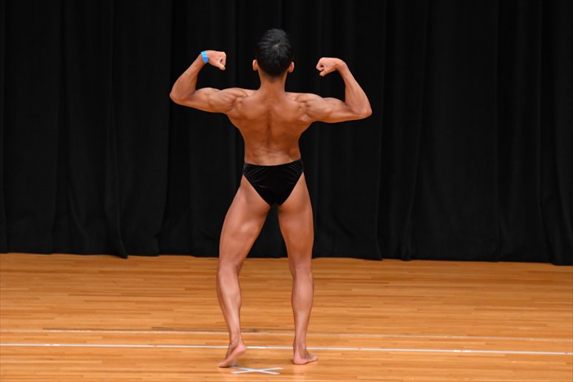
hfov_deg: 6.9
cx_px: 286
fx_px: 4773
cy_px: 191
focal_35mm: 300
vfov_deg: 4.6
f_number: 5.6
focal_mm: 200
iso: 3200
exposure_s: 1/400
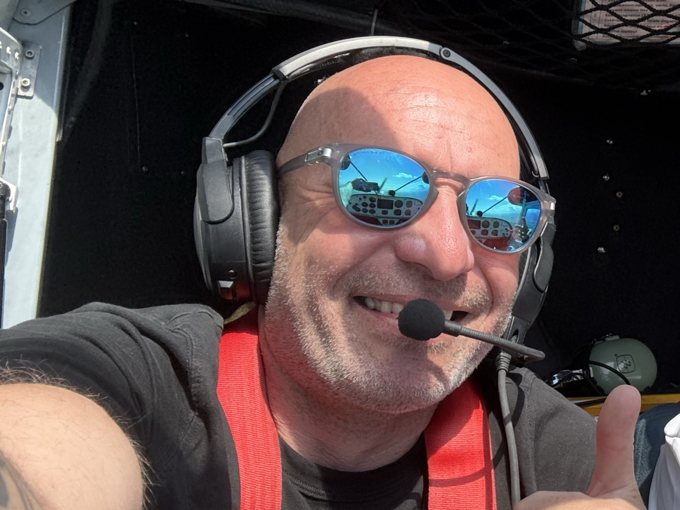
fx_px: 452
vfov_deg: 58.9
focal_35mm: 23
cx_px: 340
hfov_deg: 73.9
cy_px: 255
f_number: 1.9
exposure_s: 1/563
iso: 32
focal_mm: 2.69
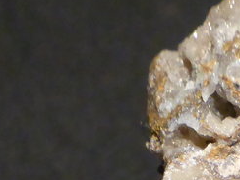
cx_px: 361
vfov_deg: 5.0
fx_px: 1955
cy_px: 529
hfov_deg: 6.9
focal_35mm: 282
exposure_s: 1/30
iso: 400
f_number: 3.9
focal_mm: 7.4
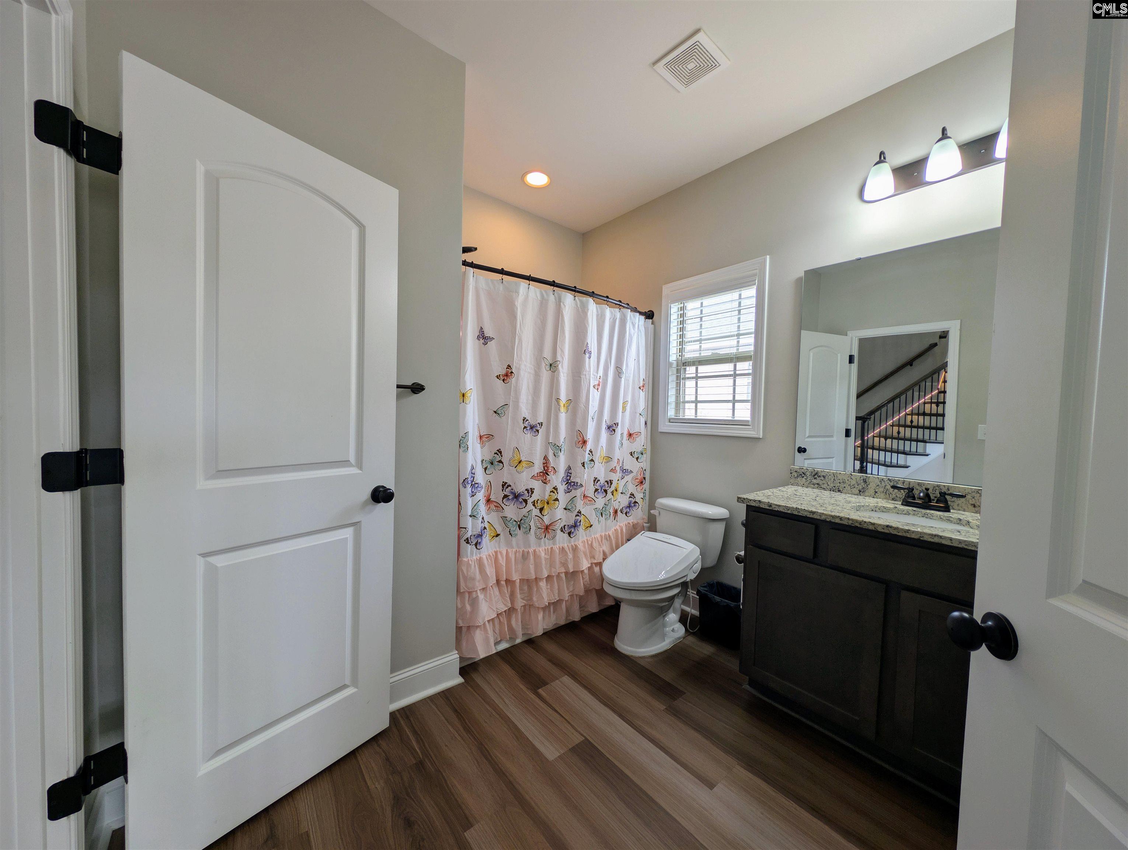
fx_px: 392
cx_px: 564
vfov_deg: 94.6
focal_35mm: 12
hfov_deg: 110.5
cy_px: 425
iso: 63
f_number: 1.95
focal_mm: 2.23
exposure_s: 1/120
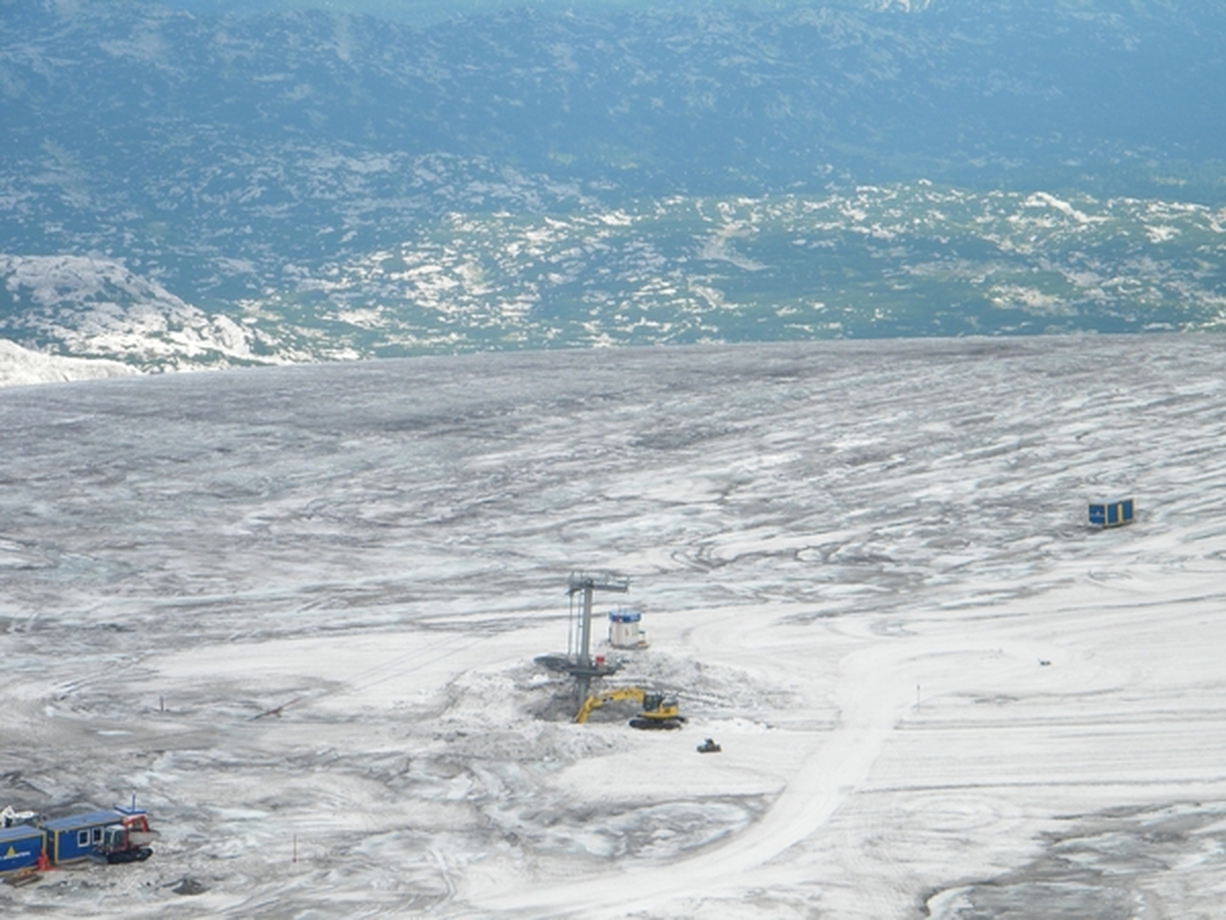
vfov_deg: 14.1
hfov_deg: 18.7
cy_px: 460
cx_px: 613
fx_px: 3719
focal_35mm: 105
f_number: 4.7
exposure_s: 1/500
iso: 98
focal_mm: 19
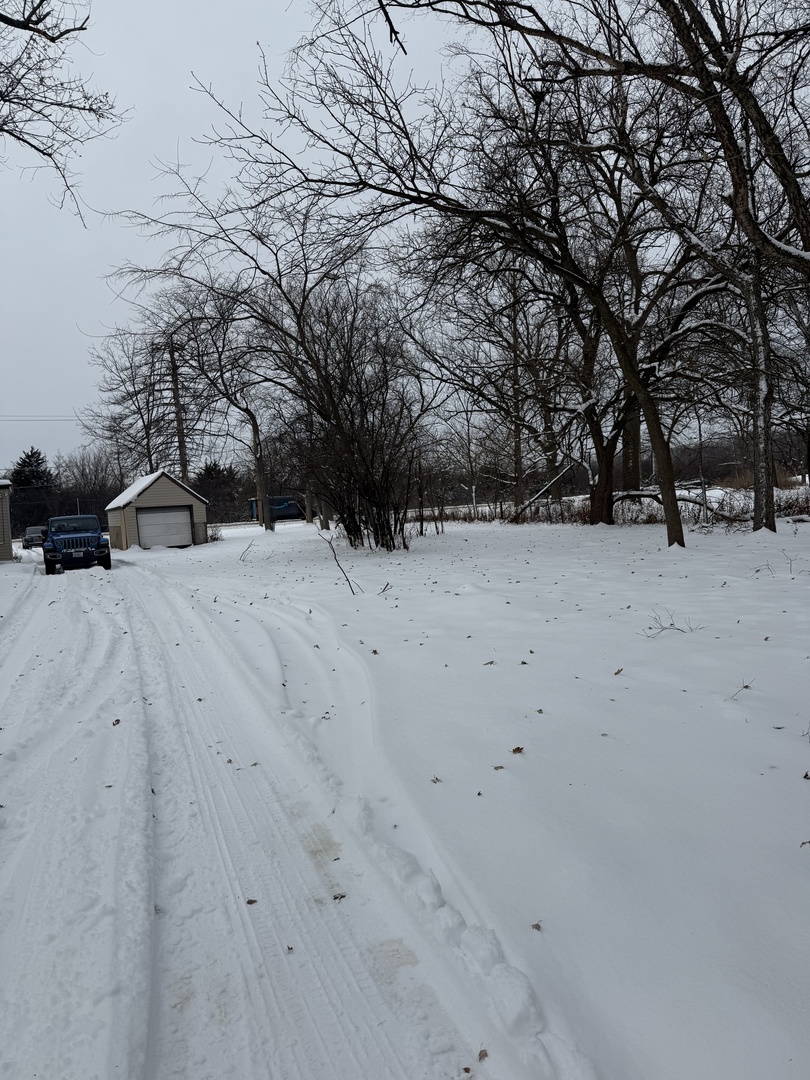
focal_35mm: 24
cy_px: 540
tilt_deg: -2.6
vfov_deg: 71.6
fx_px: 749
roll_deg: +2.5
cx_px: 405
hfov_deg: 56.8
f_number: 1.78
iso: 80
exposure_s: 1/7353
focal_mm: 6.76
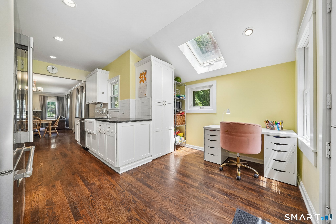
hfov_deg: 112.6
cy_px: 112
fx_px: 112
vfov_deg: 90.0
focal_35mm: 12
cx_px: 168
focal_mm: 12
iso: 400
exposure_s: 1/30
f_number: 11
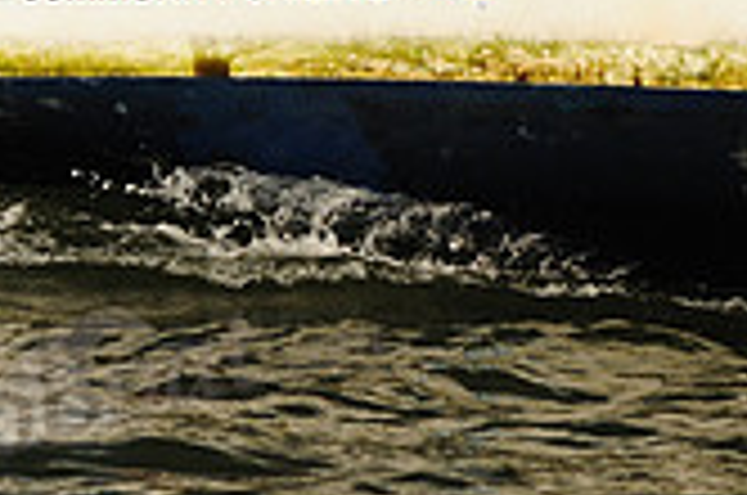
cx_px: 616
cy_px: -351
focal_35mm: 280
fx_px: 5799
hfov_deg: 7.4
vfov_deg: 4.8
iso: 320
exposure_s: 1/1250
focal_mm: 80
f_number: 5
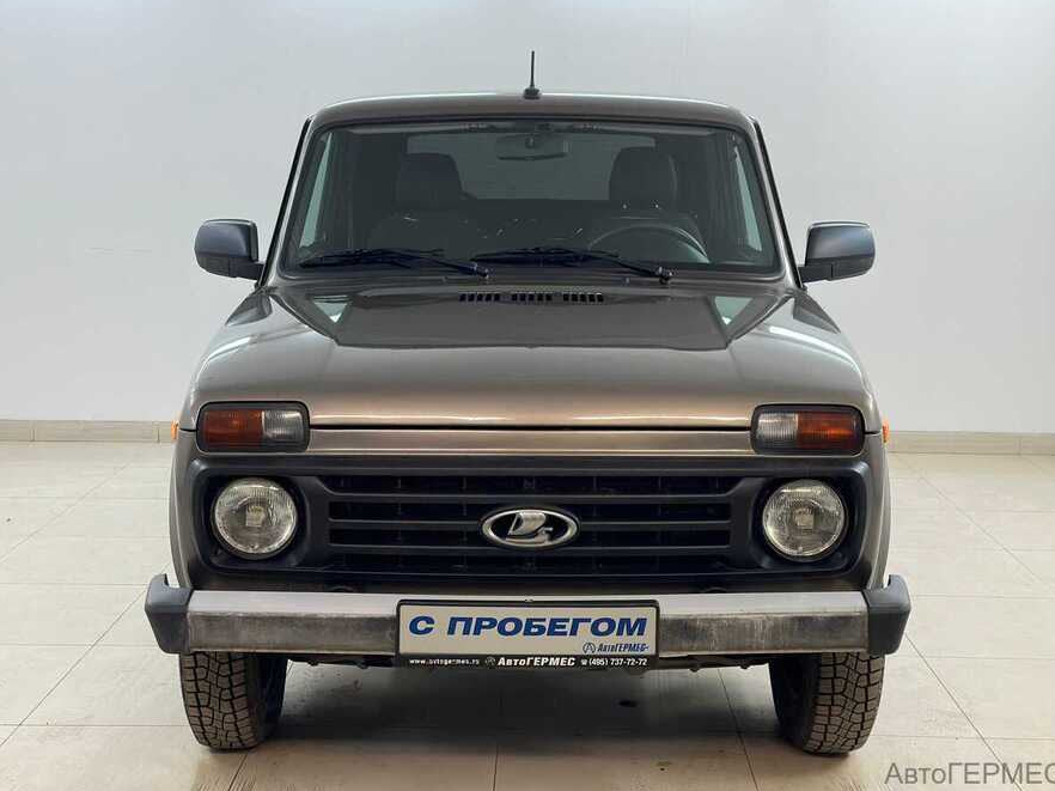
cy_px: 393
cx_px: 537
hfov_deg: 38.9
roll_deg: -1.0
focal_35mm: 49
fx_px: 1493
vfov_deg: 29.7
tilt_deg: -8.9
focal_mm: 6.86
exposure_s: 1/100
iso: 80
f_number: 1.78
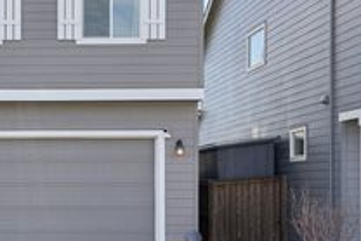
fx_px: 843
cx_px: -10
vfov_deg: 16.3
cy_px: 91
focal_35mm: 84
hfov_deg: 23.1
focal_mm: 35
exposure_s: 1/160
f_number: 8
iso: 100
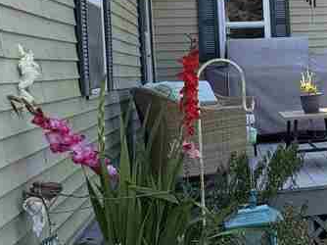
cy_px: 80
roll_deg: +2.6
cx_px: 449
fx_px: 868
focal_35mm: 92
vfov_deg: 16.0
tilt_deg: -1.6
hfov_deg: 19.3
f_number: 1.78
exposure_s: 1/1812
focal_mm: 6.76
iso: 100
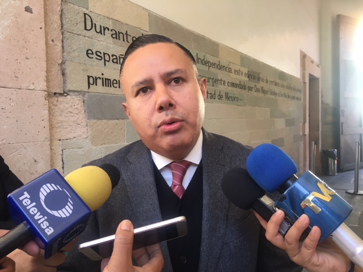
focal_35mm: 29
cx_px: 182
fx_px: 304
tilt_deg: -2.3
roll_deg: +0.6
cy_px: 136
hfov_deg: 61.7
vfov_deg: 48.2
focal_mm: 4.15
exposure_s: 1/40
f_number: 2.2
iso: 25
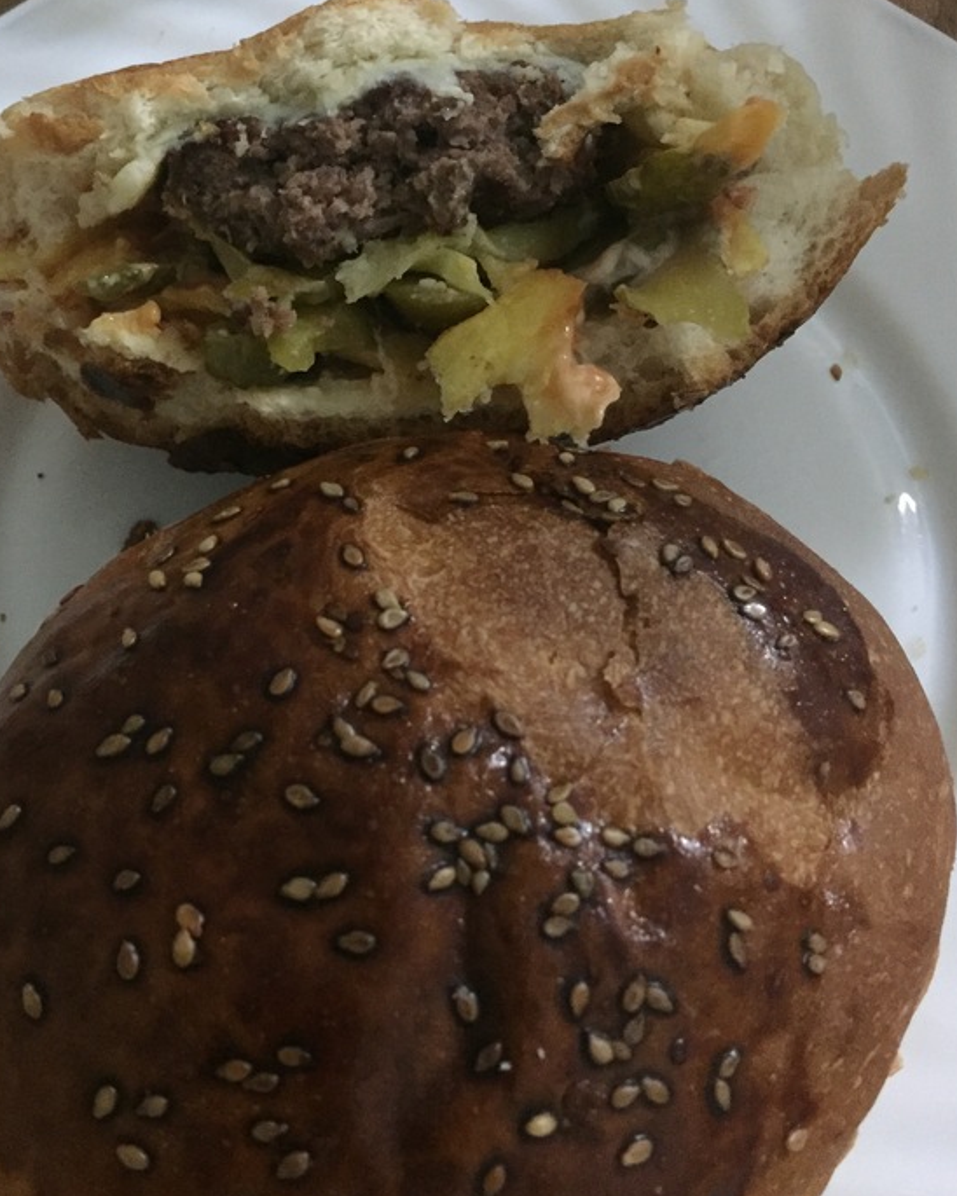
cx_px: 384
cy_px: 513
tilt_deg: -67.4
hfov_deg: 39.0
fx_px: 1345
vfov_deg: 47.8
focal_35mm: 38
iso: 400
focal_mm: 4.15
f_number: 2.2
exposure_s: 1/17
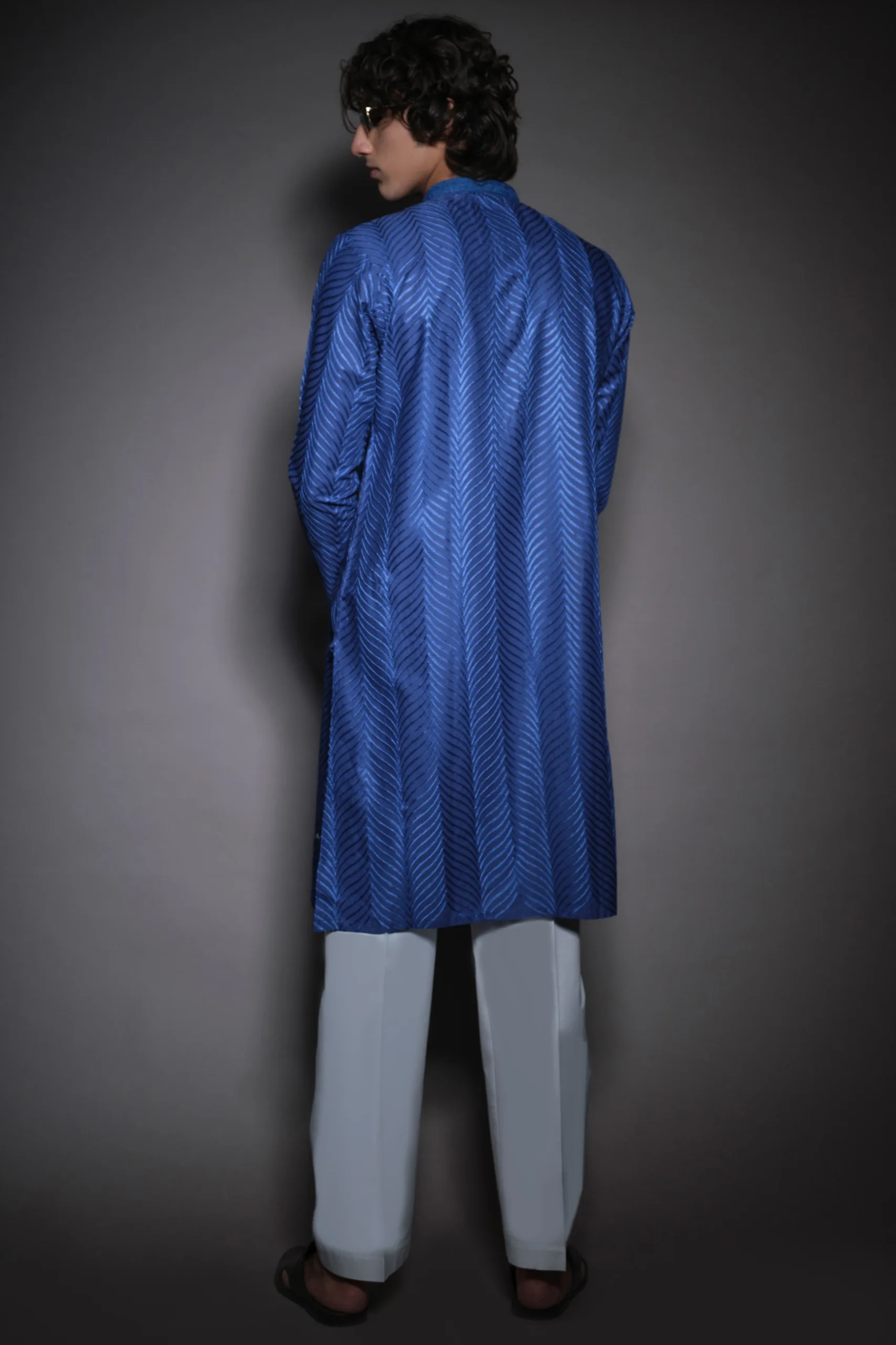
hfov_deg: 24.2
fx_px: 2090
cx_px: 448
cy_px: 672
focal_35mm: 56
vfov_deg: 35.6
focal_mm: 37.4
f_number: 3.6
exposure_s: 1/250
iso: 200
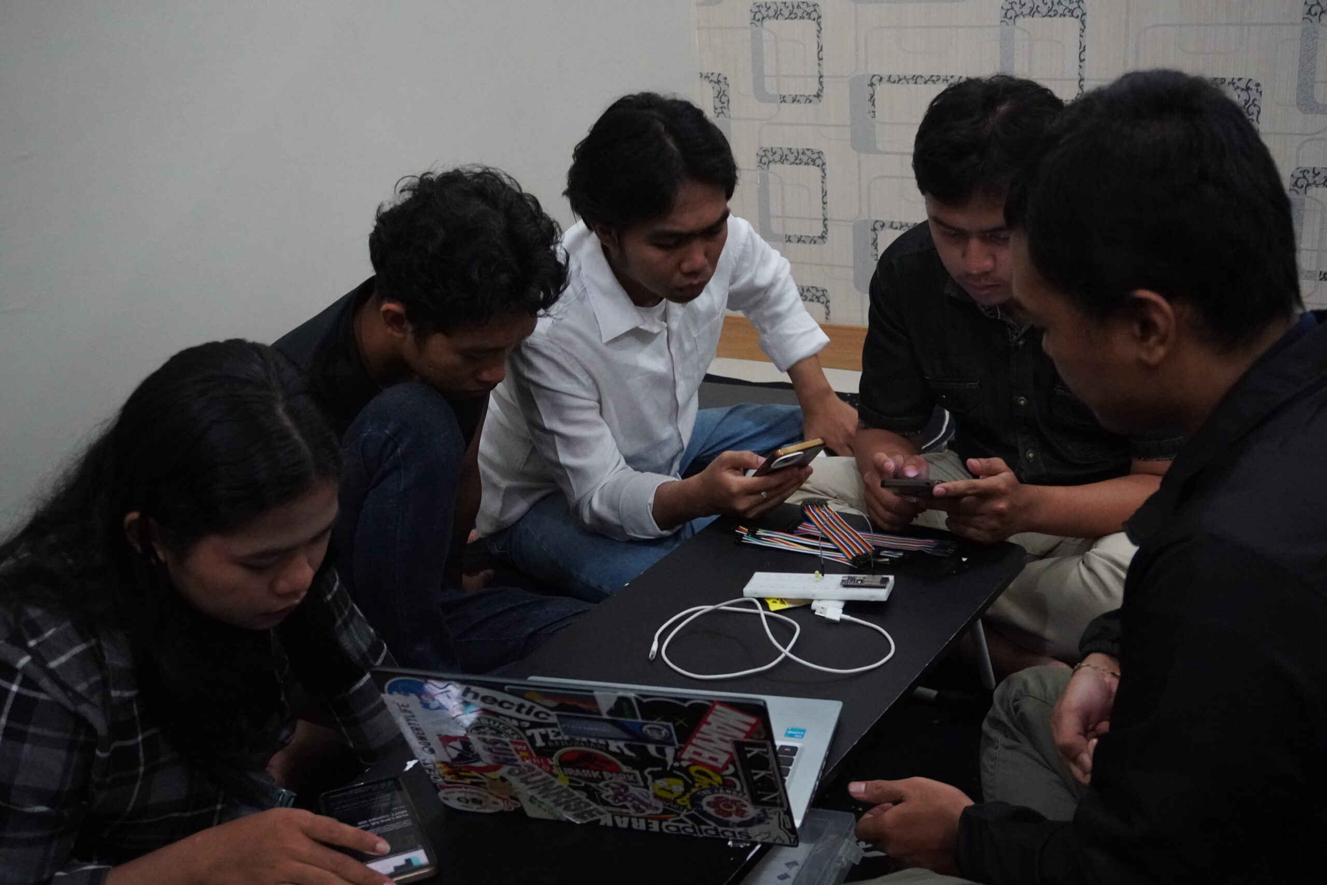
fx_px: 1493
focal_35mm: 40
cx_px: 664
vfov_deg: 33.0
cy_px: 442
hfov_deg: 47.9
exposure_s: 1/100
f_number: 4.5
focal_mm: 27
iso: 5000
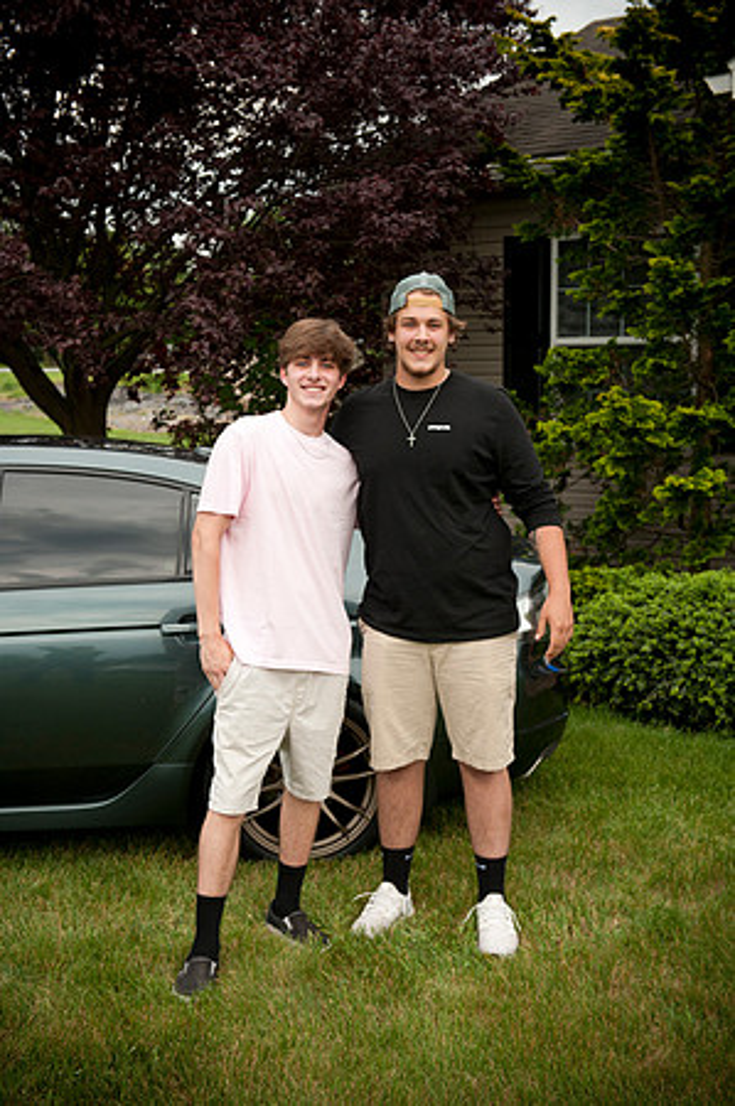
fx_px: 1473
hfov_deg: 28.0
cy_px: 553
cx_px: 368
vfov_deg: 41.2
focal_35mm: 48
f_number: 5.6
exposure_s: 1/640
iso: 500
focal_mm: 48
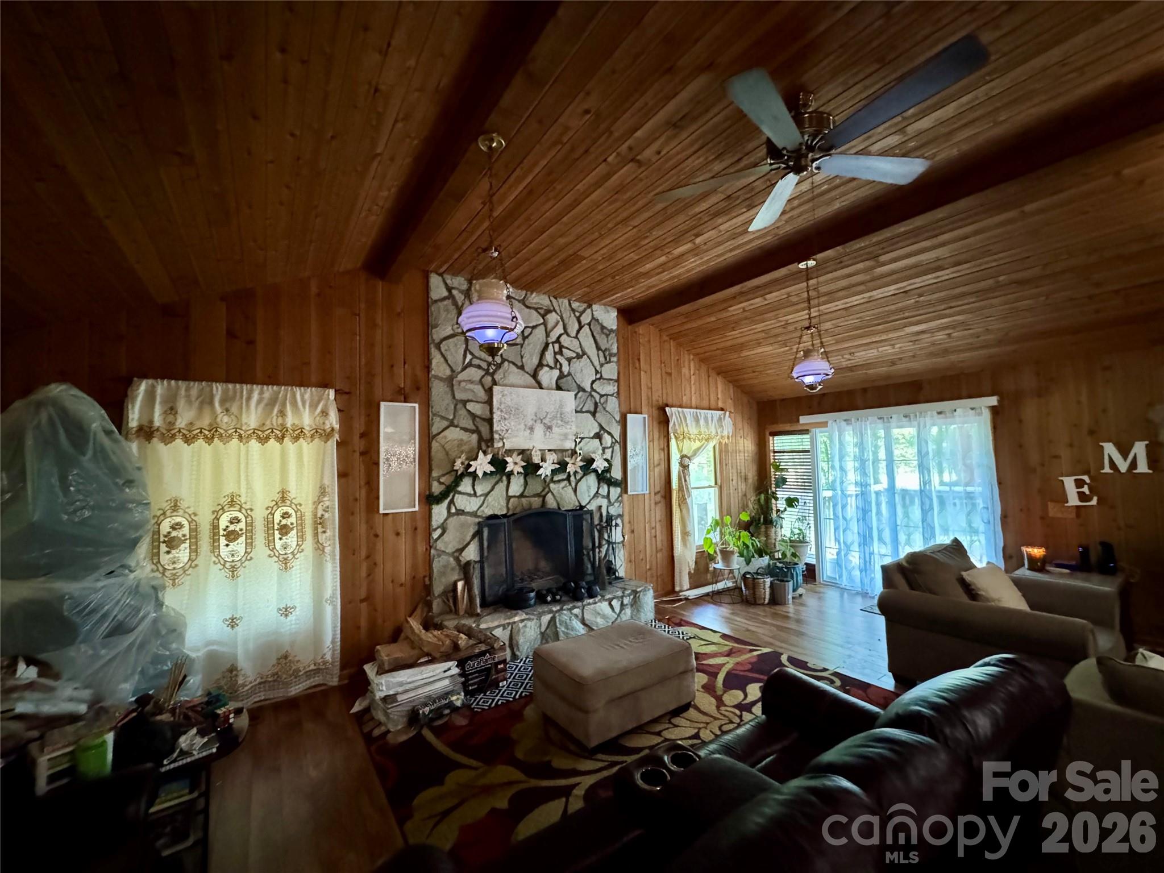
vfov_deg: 85.7
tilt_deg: +3.1
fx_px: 471
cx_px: 582
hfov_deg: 102.1
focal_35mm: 14
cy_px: 436
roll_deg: +1.3
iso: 2000
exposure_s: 1/30
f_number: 2.2
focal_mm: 2.22
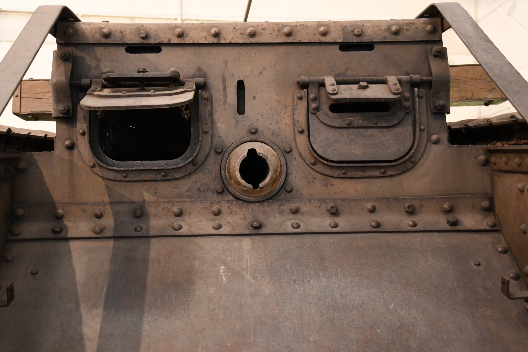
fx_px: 645
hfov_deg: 44.5
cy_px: 178
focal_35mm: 44
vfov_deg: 30.5
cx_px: 248
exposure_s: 1/10
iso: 2500
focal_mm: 27
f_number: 3
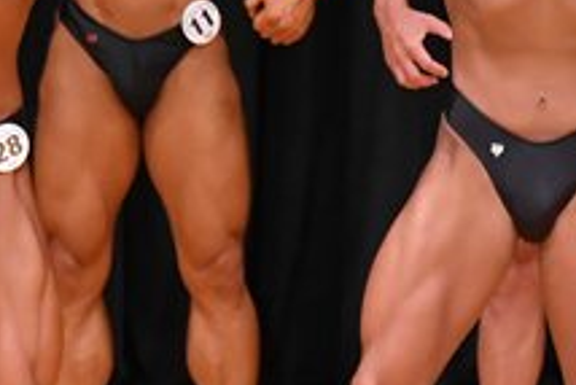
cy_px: 183
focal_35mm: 922
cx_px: 456
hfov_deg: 2.2
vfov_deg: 1.5
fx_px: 14761
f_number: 5.6
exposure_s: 1/400
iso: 5000
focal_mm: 170
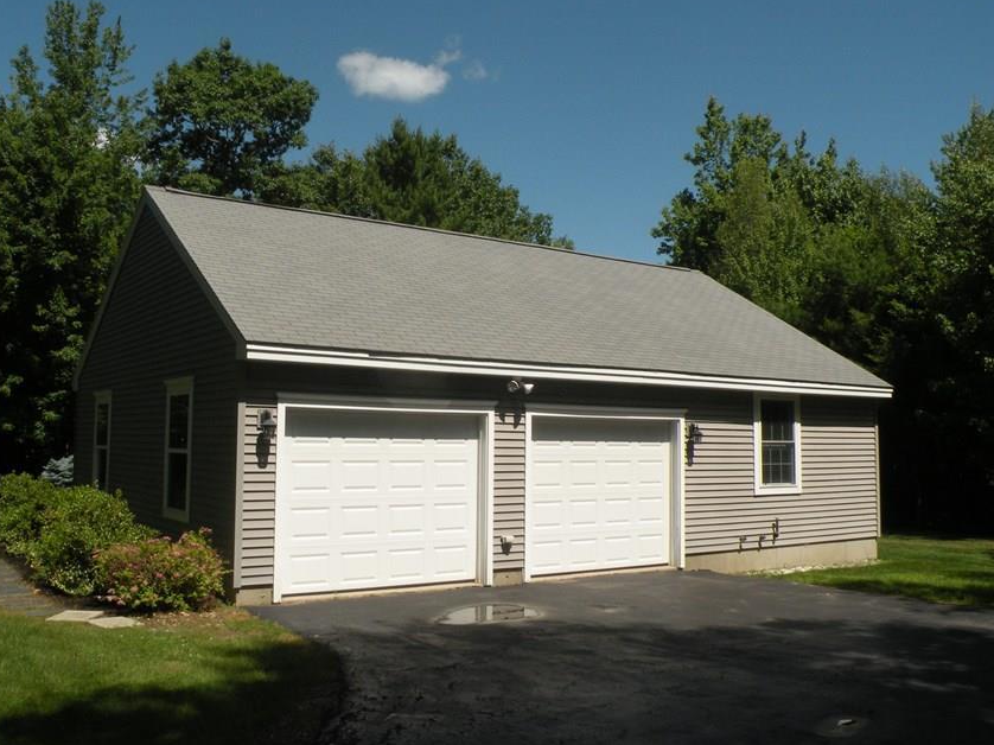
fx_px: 947
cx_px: 482
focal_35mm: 33
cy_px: 350
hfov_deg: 55.4
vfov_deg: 42.9
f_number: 7.1
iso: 94
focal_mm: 4.7
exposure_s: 1/404
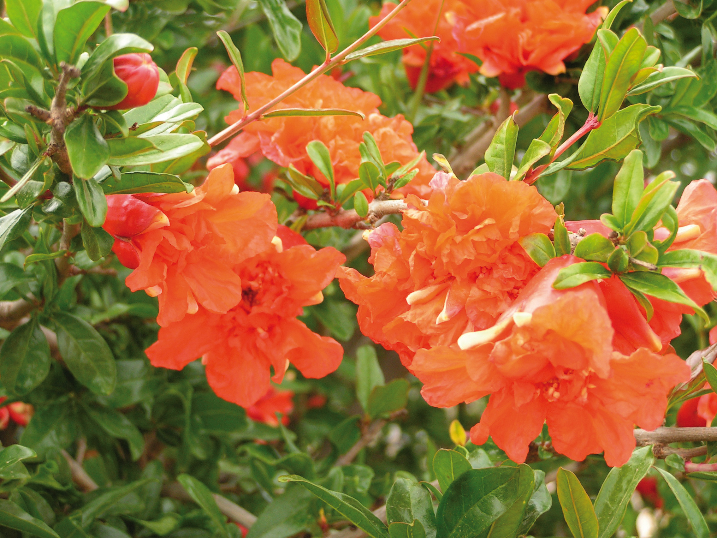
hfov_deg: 17.7
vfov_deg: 13.3
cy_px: 269
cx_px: 358
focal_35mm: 111
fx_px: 2299
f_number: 3.2
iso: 50
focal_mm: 18.5
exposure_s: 1/125
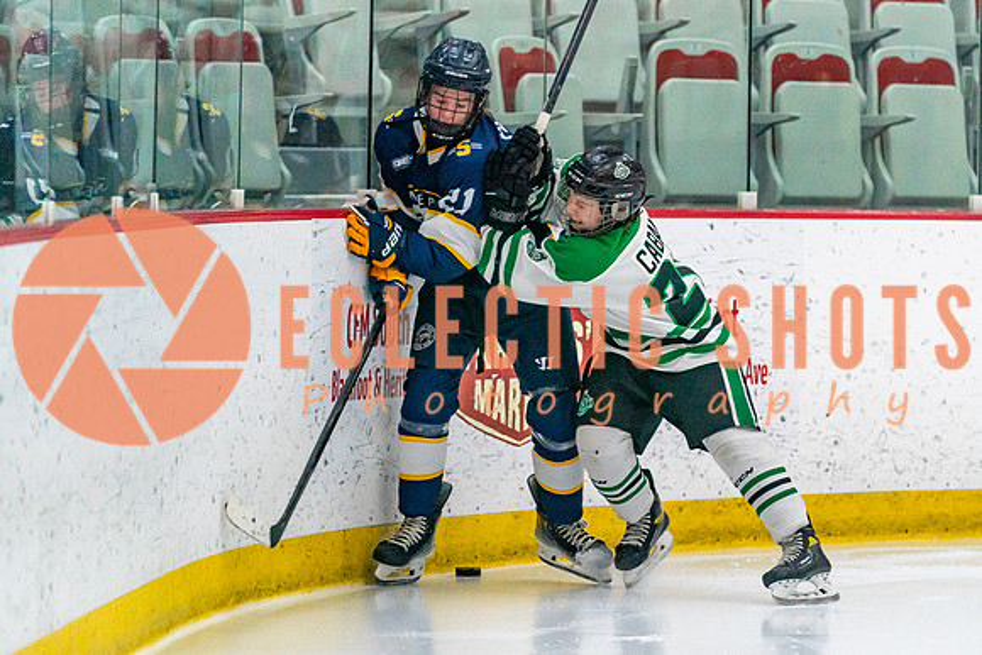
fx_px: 7367
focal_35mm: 270
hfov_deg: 7.6
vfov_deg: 5.1
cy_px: 406
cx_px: 609
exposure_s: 1/1600
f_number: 2.8
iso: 4000
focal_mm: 200
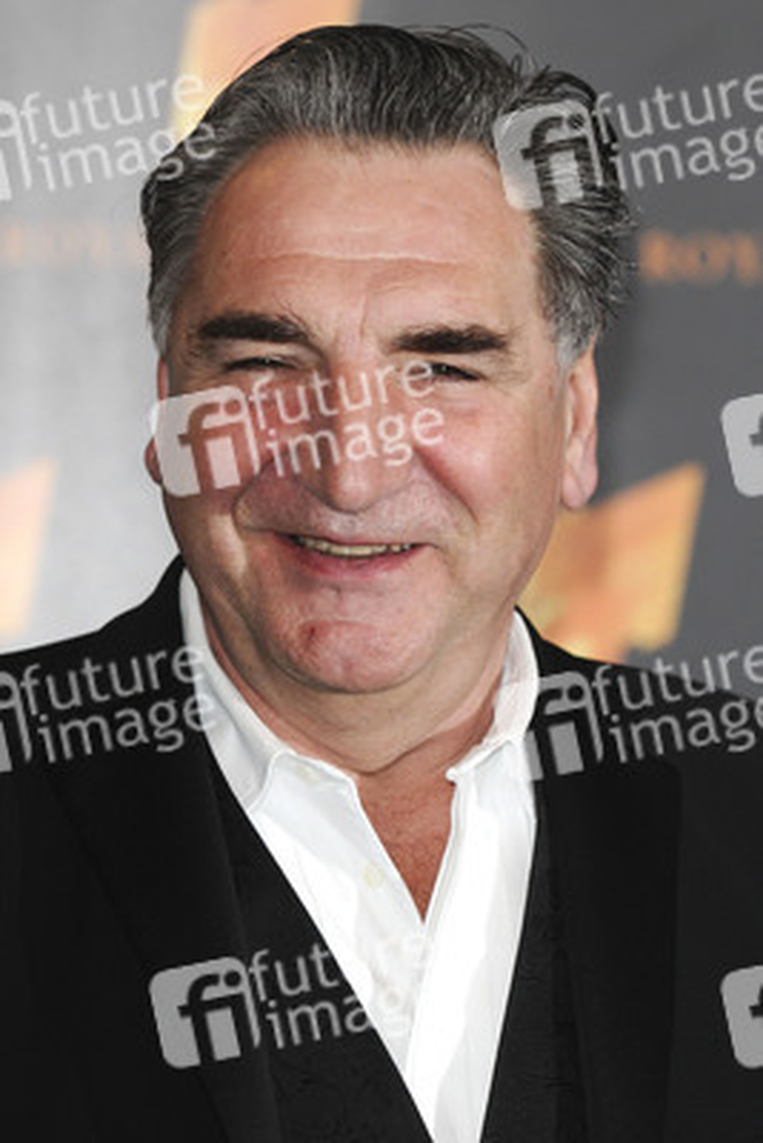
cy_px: 572
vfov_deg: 8.3
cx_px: 382
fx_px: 7861
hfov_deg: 5.6
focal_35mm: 248
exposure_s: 1/160
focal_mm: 165
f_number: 4.5
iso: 400
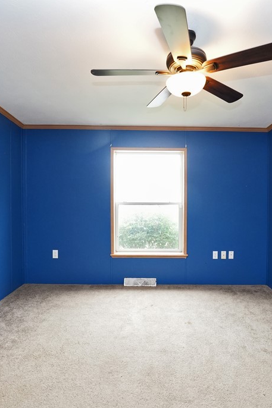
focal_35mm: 19
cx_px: 146
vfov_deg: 86.9
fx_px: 215
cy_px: 209
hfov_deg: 64.5
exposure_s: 1/100
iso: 2000
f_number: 3.5
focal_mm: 12
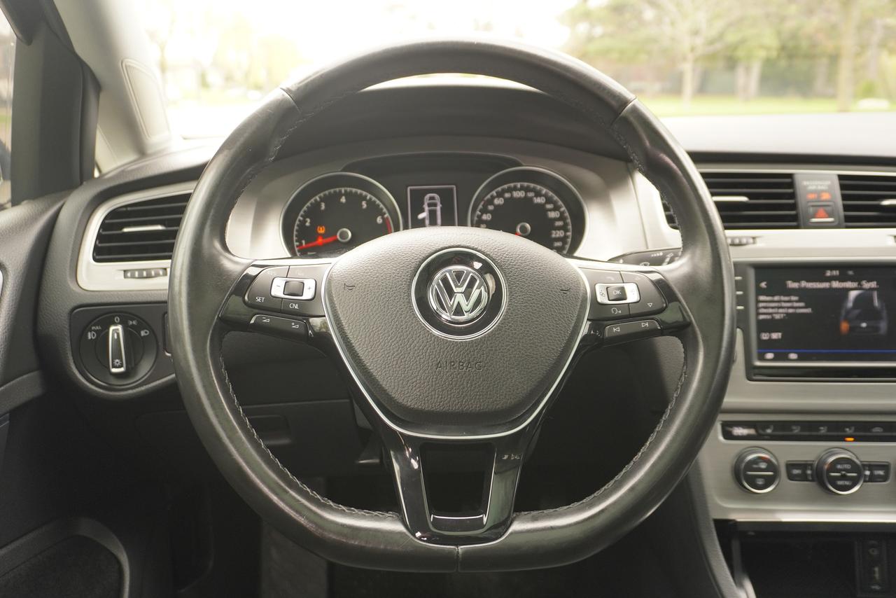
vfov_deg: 45.7
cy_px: 299
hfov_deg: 64.5
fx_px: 709
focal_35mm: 28
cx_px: 448
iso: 500
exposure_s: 1/160
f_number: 4
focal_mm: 19
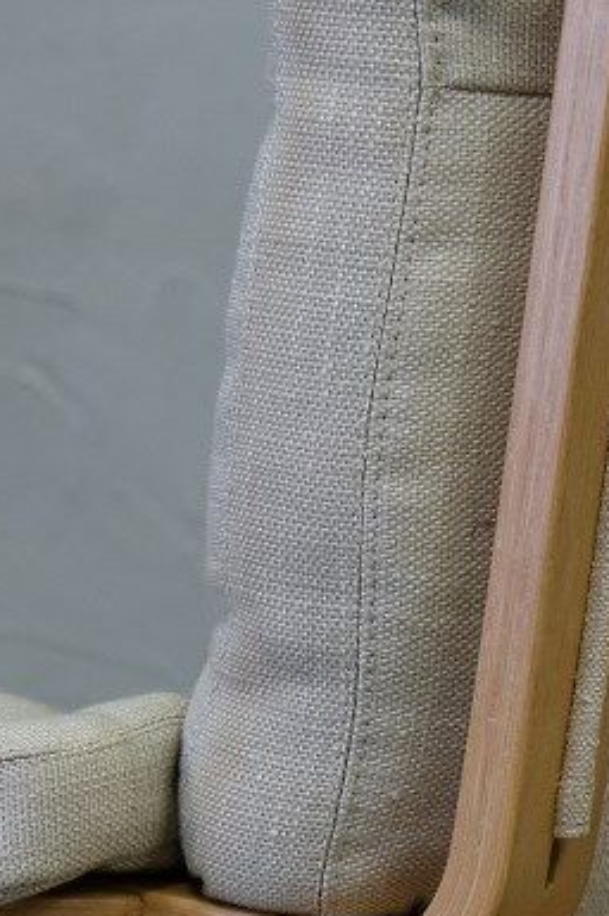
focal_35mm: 129
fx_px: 3279
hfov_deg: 10.5
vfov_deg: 15.4
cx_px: 559
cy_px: 1075
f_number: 4
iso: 640
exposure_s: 1/40
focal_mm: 26
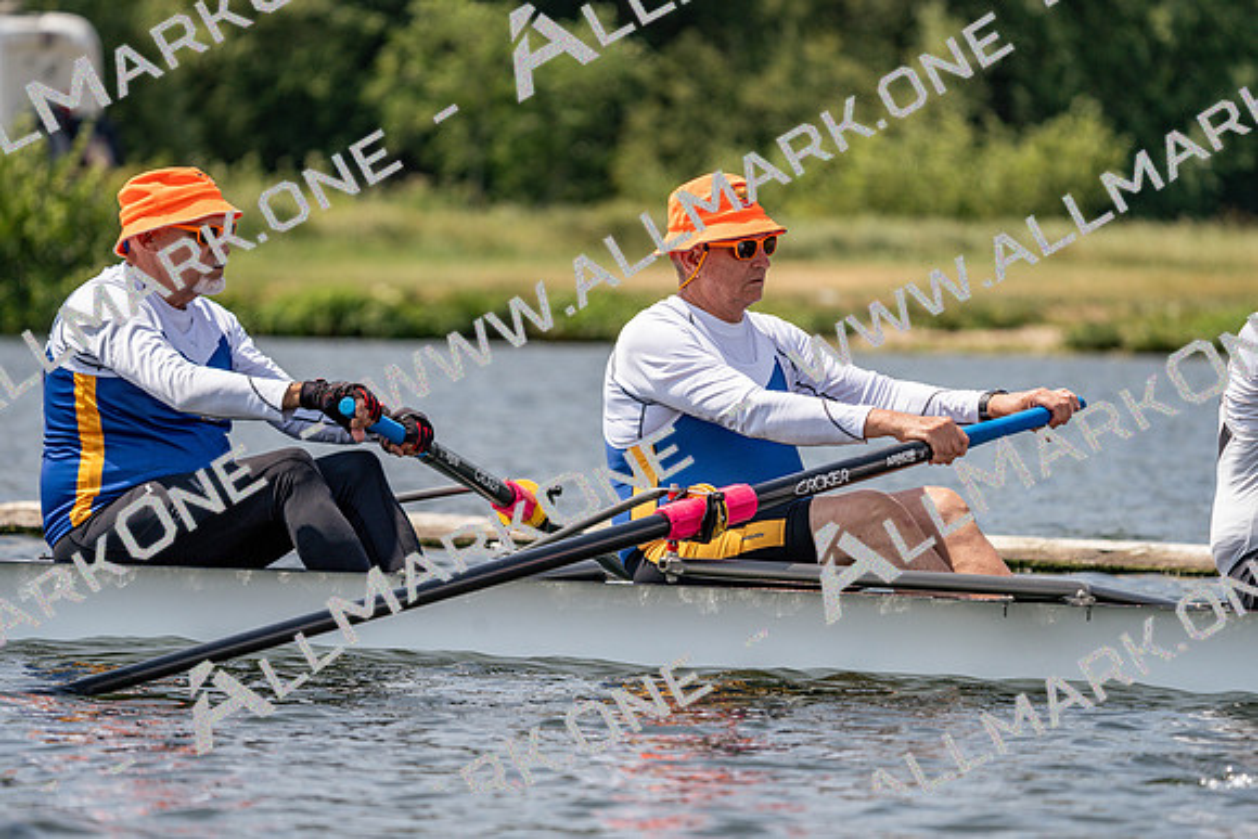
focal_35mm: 284
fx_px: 9926
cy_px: 420
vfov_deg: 4.8
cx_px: 629
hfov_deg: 7.3
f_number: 5.6
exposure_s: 1/1600
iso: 200
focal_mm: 284
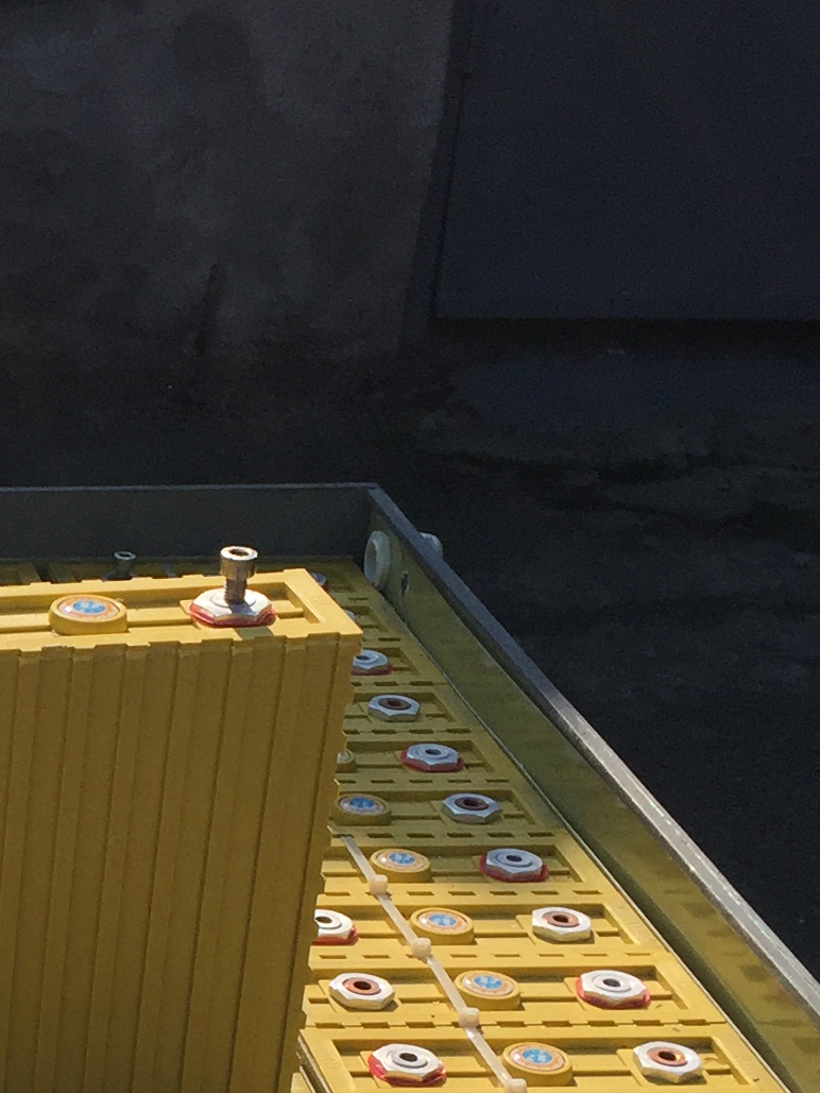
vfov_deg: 20.9
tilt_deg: -27.2
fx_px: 2905
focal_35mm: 92
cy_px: 973
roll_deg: +0.5
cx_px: -510
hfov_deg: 14.6
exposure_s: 1/2825
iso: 32
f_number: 2.2
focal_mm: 4.15
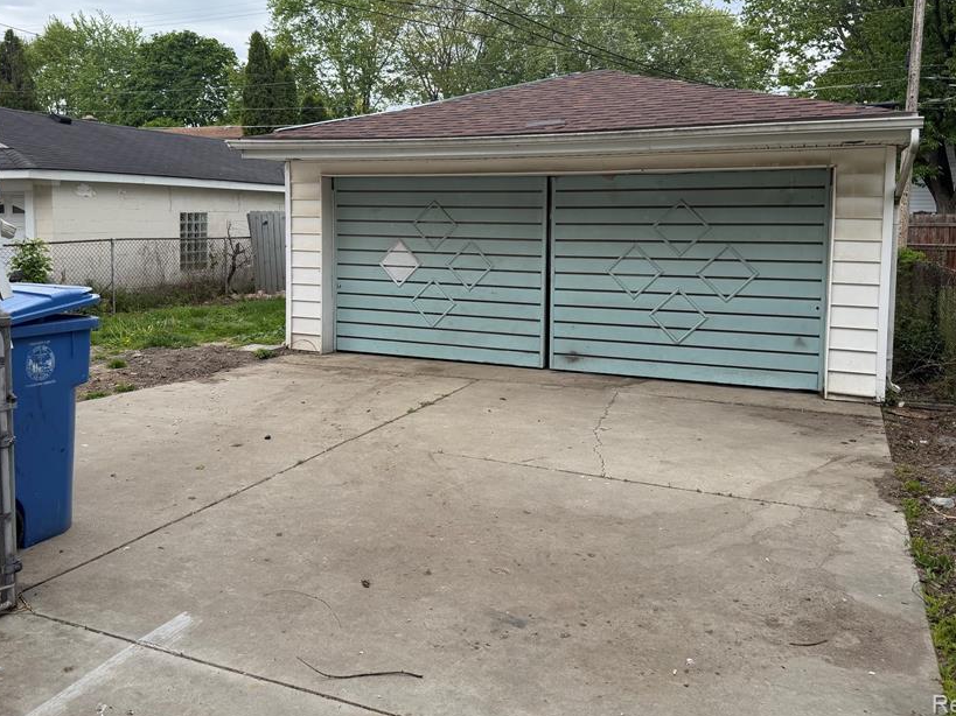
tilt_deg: -0.1
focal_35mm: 30
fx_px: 828
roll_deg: -1.1
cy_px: 275
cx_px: 453
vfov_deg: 46.4
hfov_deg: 59.9
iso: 100
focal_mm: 6.76
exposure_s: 1/2299
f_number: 1.78
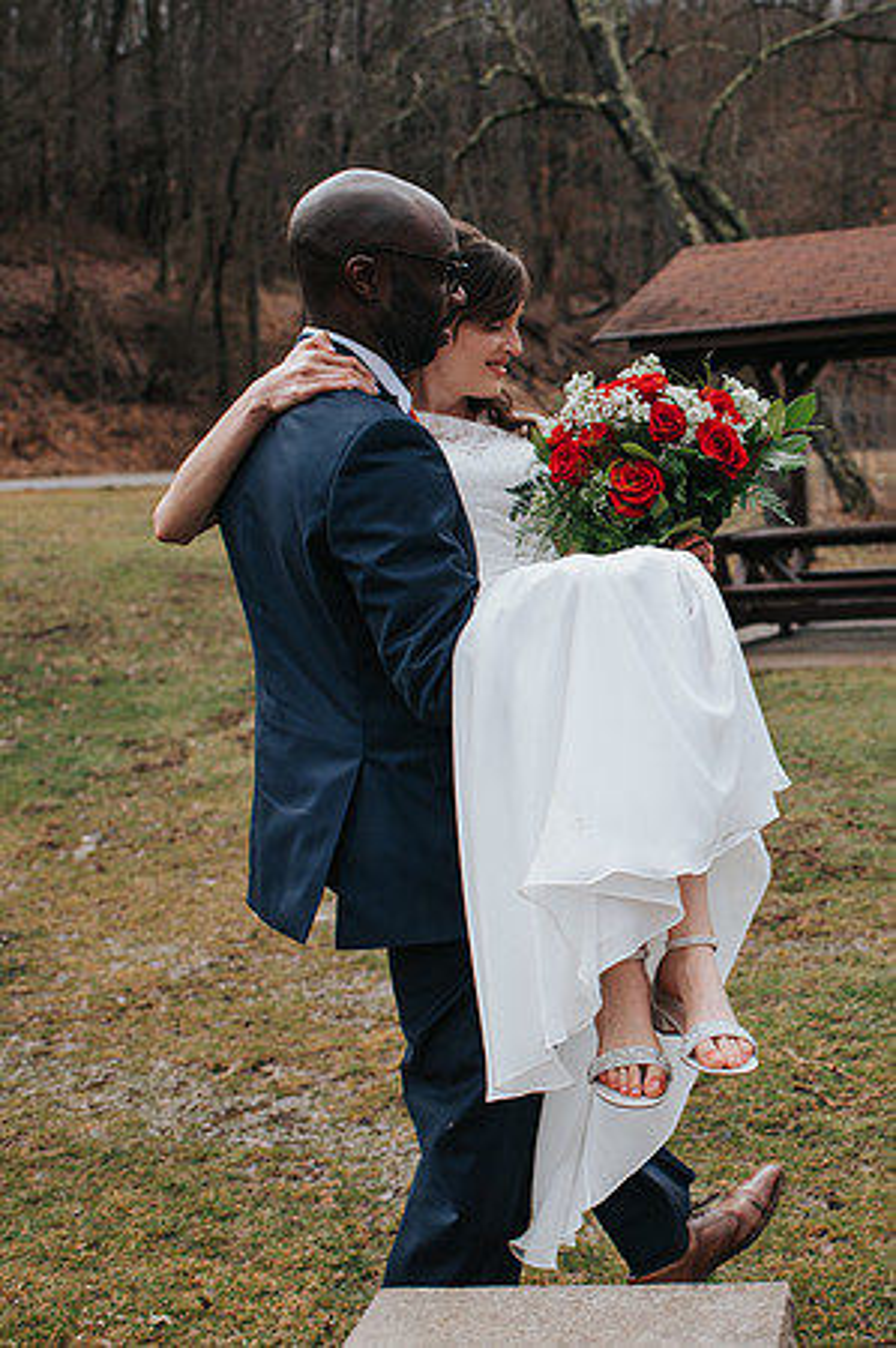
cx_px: 814
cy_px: 674
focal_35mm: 53
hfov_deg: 24.9
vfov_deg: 37.8
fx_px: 1967
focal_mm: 35
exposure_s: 1/200
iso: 100
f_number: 3.2
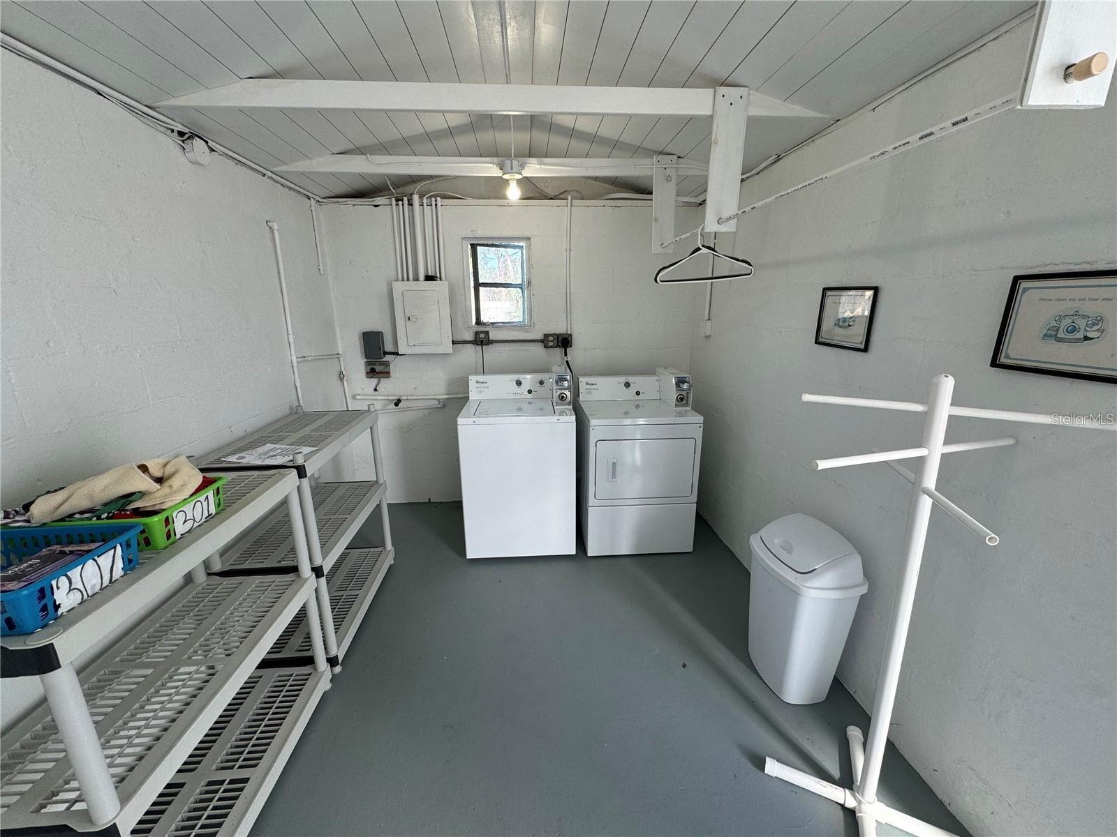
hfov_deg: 102.1
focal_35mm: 14
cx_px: 558
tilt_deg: -15.0
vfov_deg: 85.7
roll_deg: +0.9
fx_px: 452
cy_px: 418
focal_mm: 2.22
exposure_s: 1/120
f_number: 2.2
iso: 80
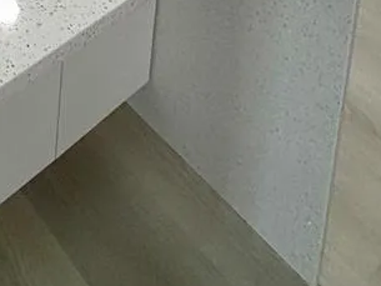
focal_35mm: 55
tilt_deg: -7.2
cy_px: -426
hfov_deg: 28.7
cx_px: -110
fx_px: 606
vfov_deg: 14.5
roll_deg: -1.6
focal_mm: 2.22
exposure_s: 1/120
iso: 100
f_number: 2.2
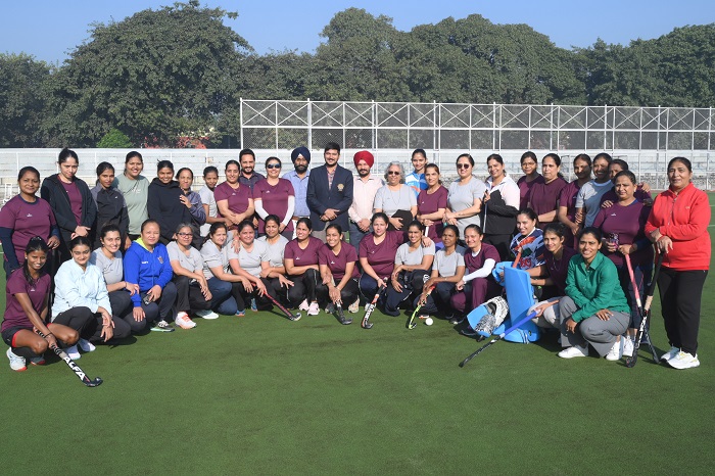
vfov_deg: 40.5
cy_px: 238
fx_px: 645
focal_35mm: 32
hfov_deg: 58.0
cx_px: 358
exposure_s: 1/125
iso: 200
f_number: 14
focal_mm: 32.5
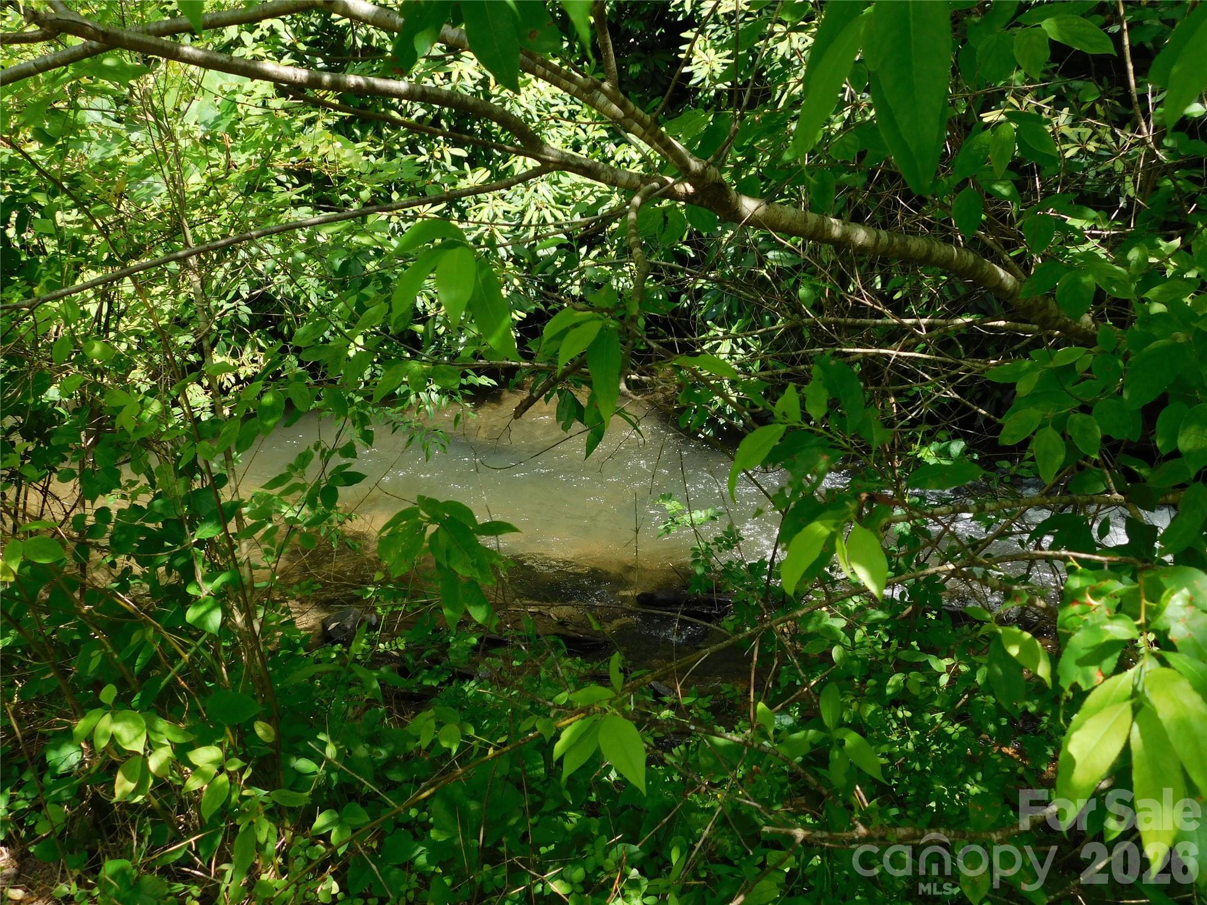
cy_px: 452
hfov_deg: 51.4
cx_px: 604
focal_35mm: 36
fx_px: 1255
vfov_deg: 39.7
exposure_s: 1/320
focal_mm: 6.3
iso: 125
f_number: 3.5
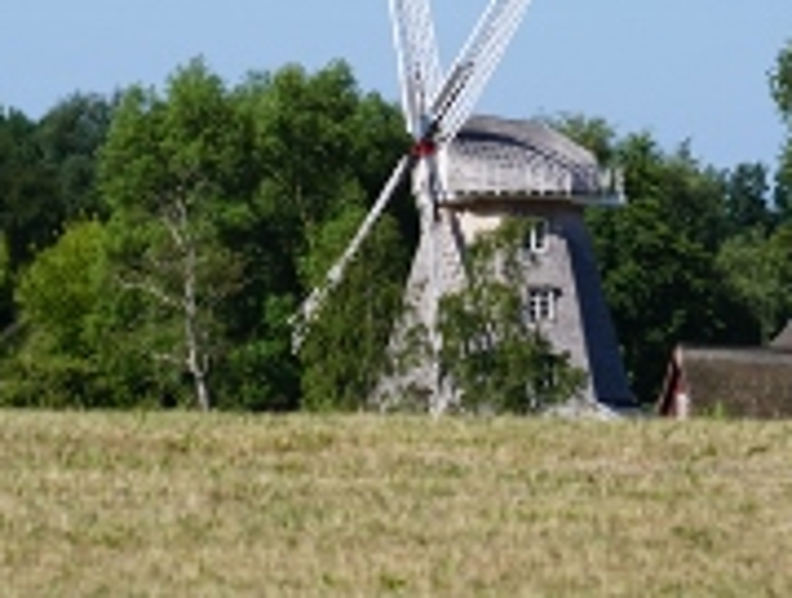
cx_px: 336
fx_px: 9951
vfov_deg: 3.4
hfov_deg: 4.6
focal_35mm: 434
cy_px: 277
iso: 100
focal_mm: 135
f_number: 8
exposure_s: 1/320
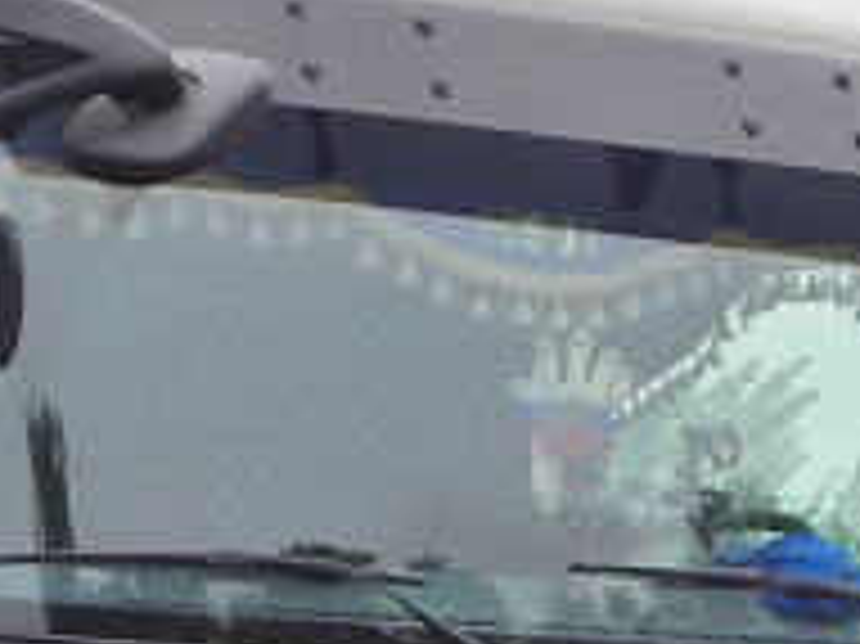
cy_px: 779
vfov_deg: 5.4
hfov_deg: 7.1
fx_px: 6803
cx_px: -491
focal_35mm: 274
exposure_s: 1/160
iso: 125
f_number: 3.7
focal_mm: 8.6
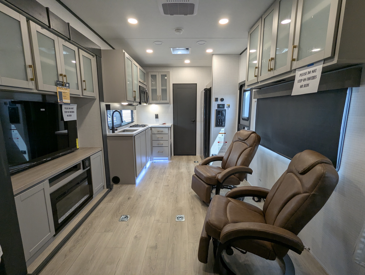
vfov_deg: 78.2
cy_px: 138
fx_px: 169
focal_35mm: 16
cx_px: 182
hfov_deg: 94.4
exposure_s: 1/52
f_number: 2.2
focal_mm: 2.35
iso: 94
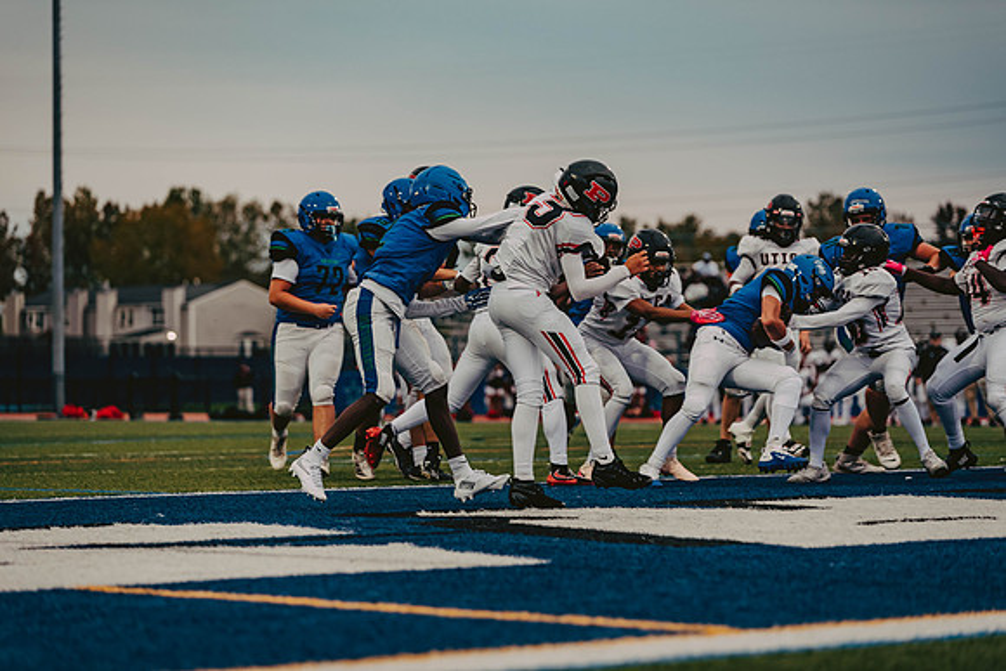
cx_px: 503
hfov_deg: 15.8
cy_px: 336
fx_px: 3633
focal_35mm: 130
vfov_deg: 10.6
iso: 800
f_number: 3.2
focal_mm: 130
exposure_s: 1/1000
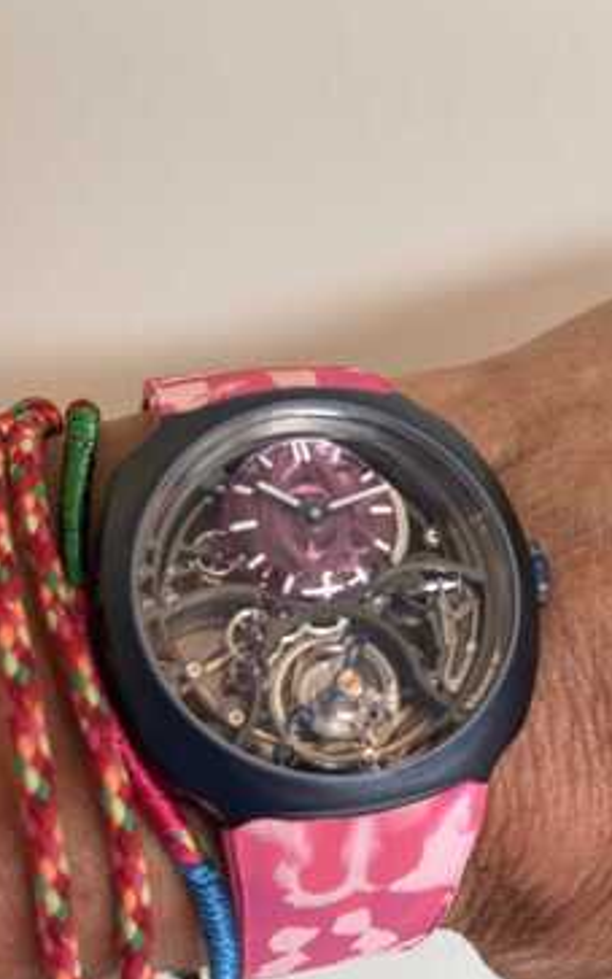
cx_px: 375
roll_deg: +3.5
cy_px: 507
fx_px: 1494
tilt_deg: -18.0
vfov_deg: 36.3
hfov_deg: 23.1
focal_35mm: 56
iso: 80
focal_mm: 6.86
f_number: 1.78
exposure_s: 1/91
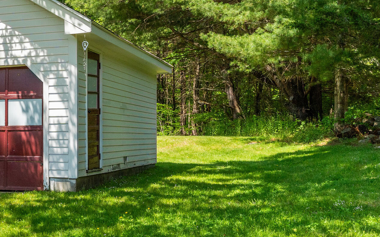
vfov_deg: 18.9
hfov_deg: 26.5
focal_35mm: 69
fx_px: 714
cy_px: 124
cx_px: -74
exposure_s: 1/250
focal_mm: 28
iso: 320
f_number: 8
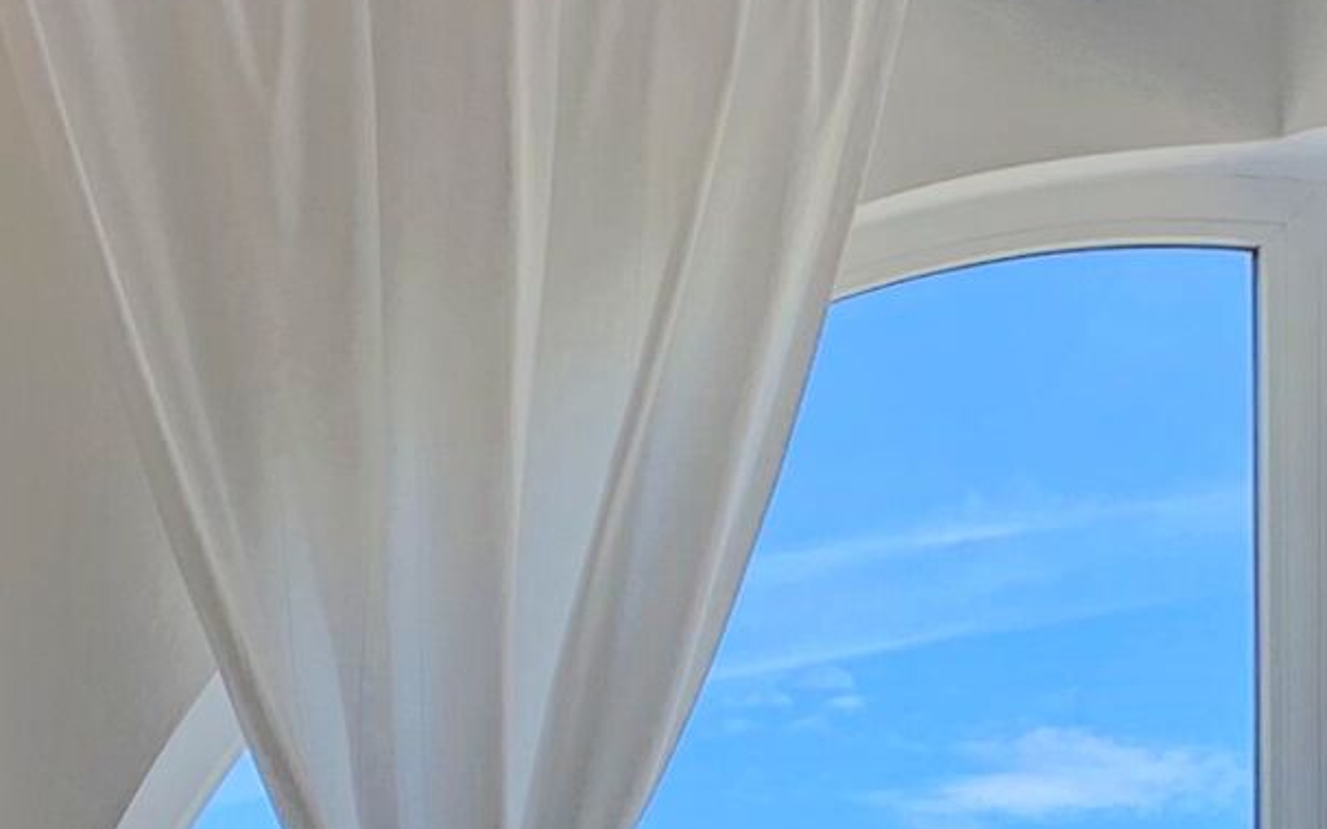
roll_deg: -0.2
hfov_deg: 16.0
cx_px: 1462
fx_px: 4593
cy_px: 1318
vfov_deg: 9.9
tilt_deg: +4.1
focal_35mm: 127
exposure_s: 1/213
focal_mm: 4.25
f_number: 1.8
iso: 25
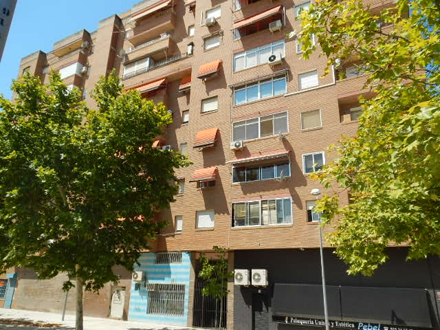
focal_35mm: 25
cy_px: 165
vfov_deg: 54.9
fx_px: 318
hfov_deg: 69.4
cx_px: 220
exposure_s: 1/1250
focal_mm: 4.5
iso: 125
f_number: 3.2
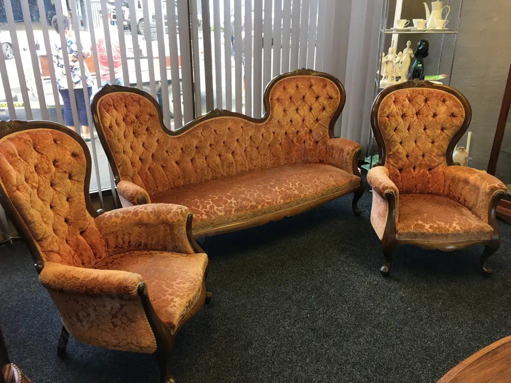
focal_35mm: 29
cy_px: 192
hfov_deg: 61.7
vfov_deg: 48.2
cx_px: 256
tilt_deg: -22.3
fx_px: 428
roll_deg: -0.7
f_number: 2.2
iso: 50
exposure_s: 1/33
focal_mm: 4.15
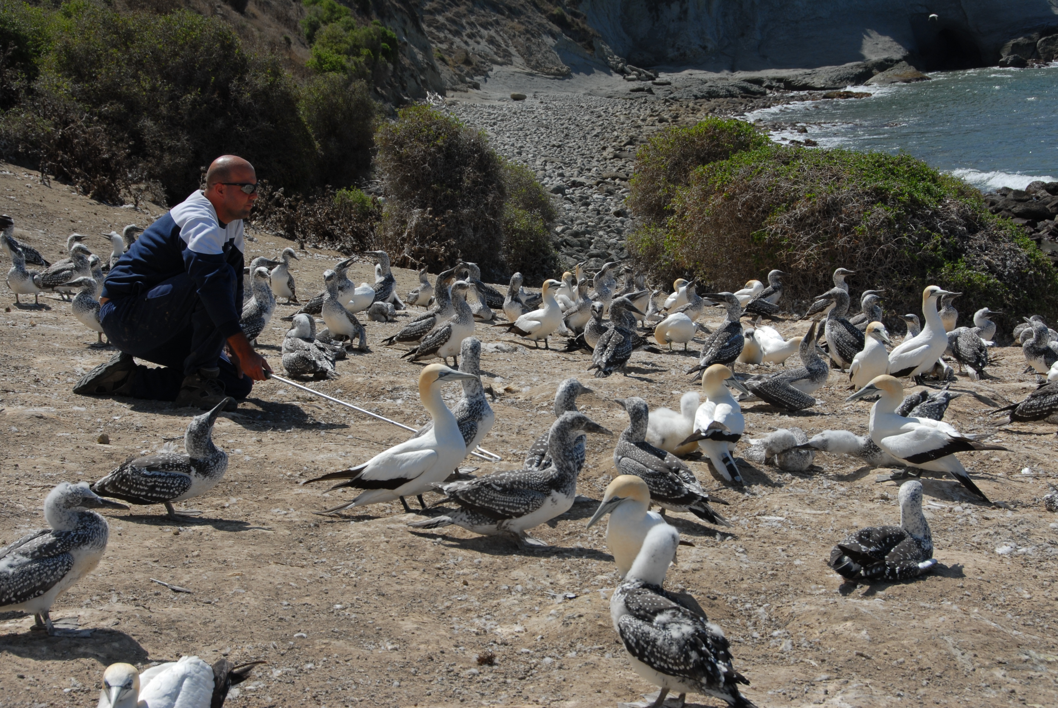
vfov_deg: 19.0
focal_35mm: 72
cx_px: 529
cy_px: 354
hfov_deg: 28.0
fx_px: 2119
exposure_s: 1/320
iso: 125
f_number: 10
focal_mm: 48
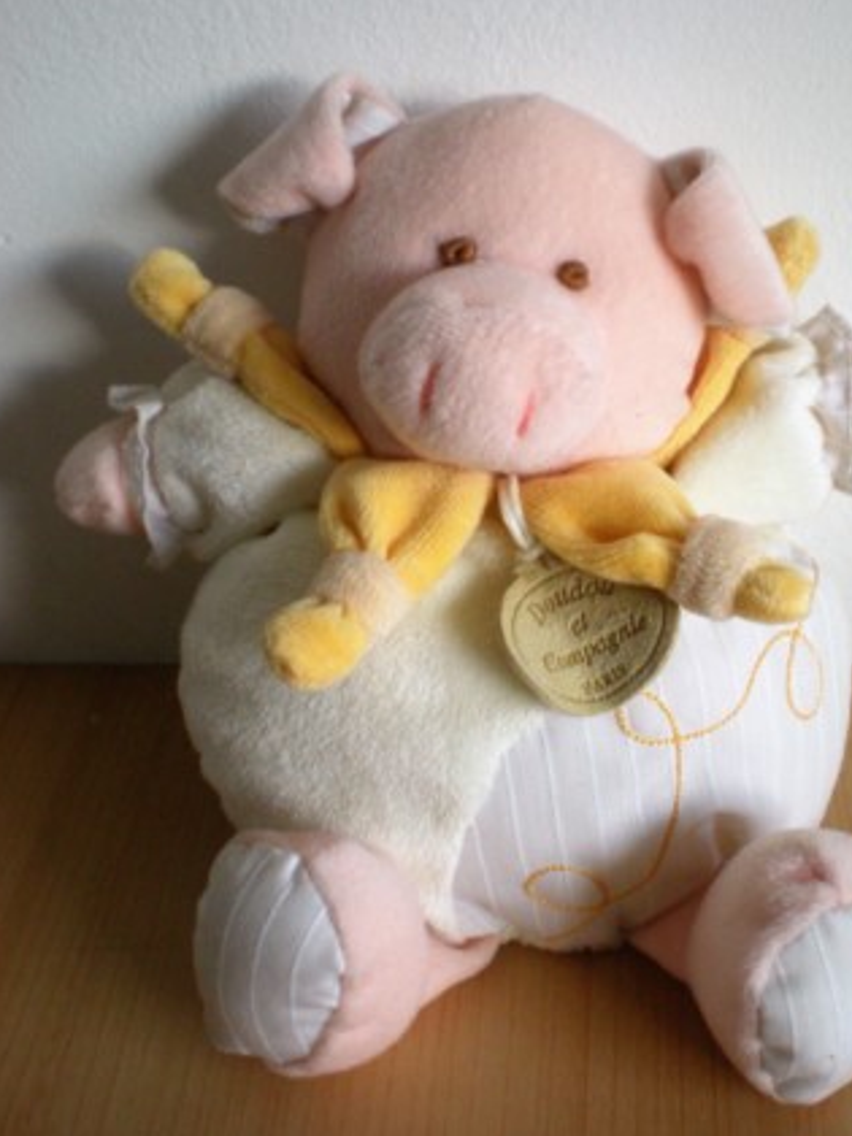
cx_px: 514
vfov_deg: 40.4
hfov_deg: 30.8
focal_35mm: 47
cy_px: 546
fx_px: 1542
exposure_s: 1/48.6
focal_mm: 6.3
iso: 200
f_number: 3.1
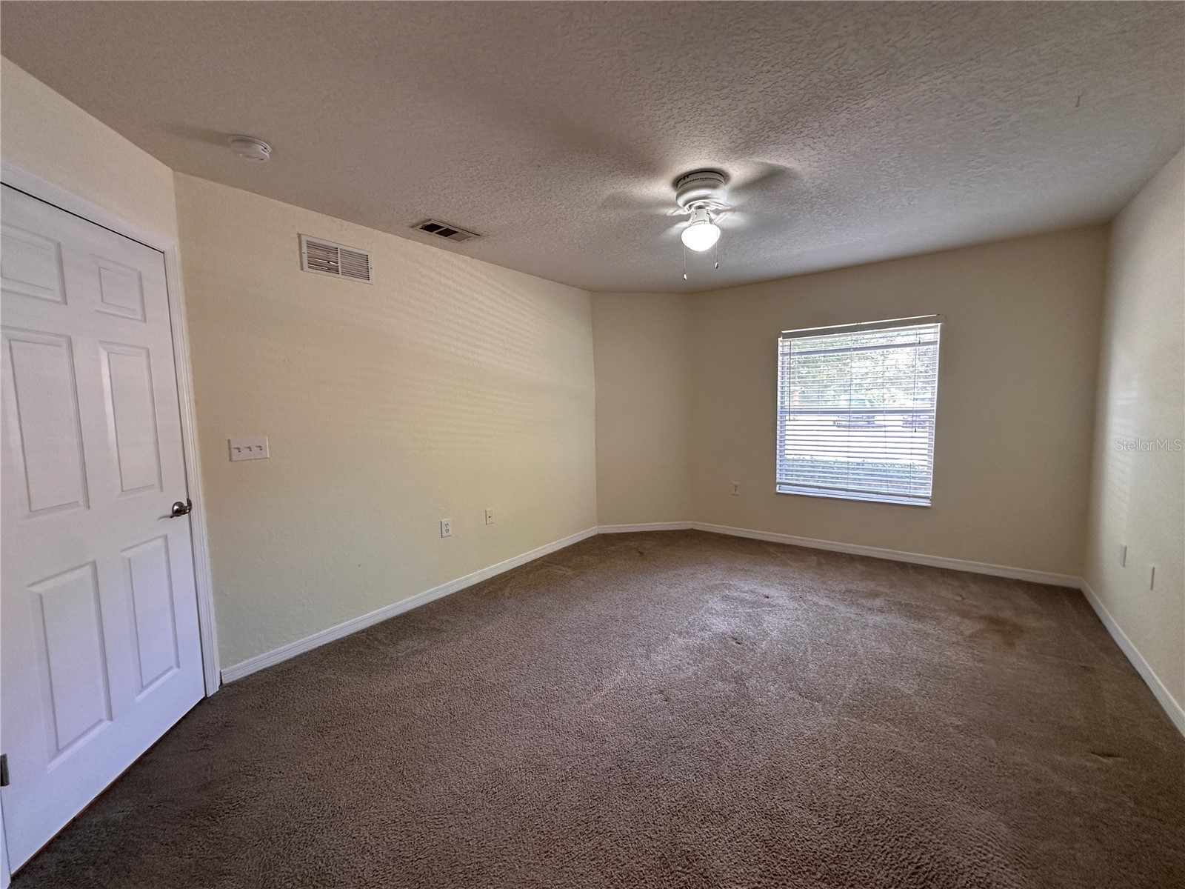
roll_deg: +0.5
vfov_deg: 85.7
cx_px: 592
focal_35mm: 14
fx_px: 479
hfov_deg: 102.1
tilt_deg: -5.5
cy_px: 444
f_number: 2.2
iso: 160
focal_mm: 2.22
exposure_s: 1/60
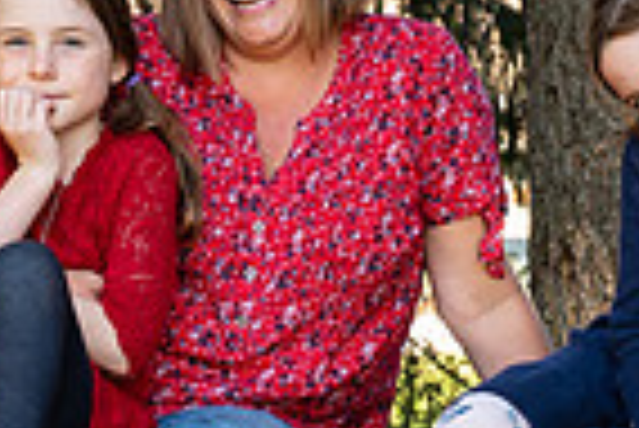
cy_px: 450
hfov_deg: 8.2
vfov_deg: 5.6
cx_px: 795
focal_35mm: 247
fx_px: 4389
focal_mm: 55
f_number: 5
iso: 200
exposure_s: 1/100
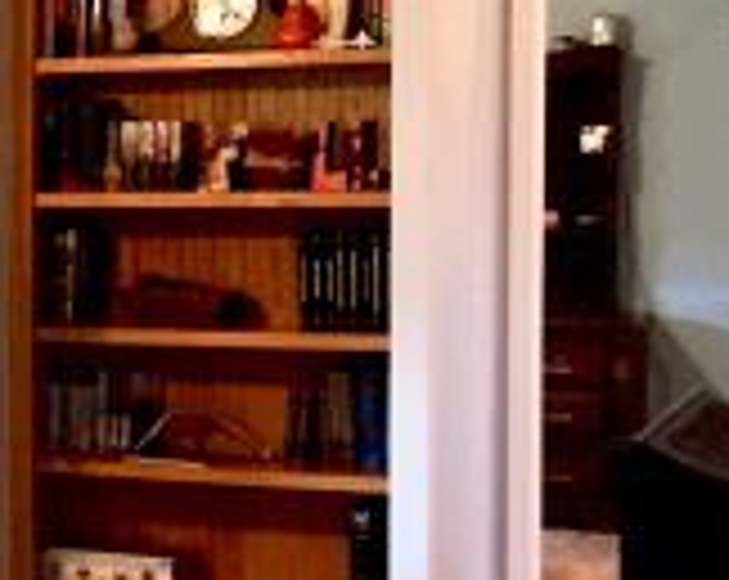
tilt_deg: -4.1
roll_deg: +0.4
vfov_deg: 13.7
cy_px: 265
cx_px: -652
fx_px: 2412
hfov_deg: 14.7
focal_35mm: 112
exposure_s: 1/30
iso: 100
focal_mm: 4.15
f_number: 2.2
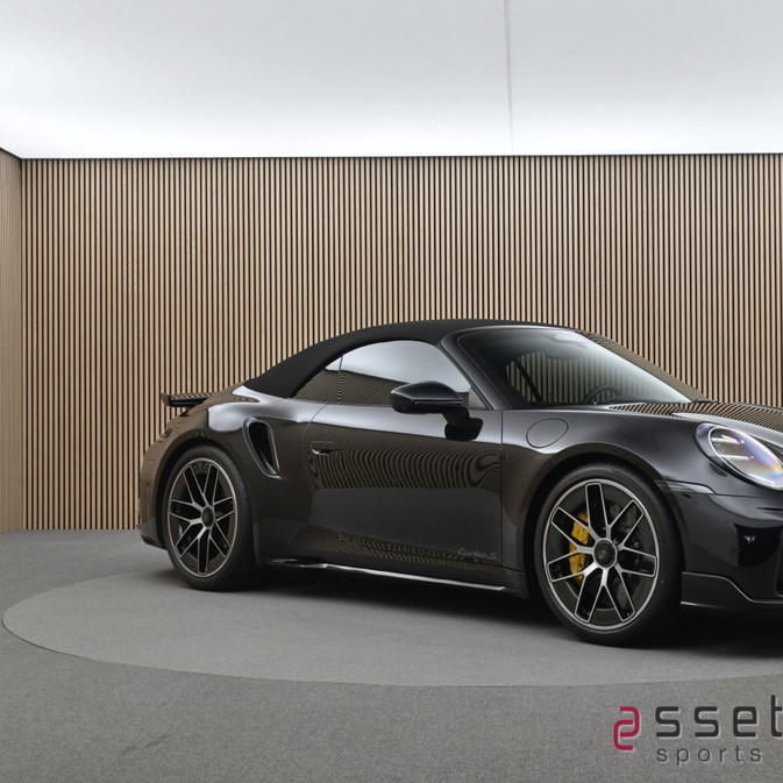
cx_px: 512
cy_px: 392
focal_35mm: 53
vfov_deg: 32.0
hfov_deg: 31.8
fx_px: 1365
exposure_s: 1/40
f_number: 4.5
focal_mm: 27.5
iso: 450
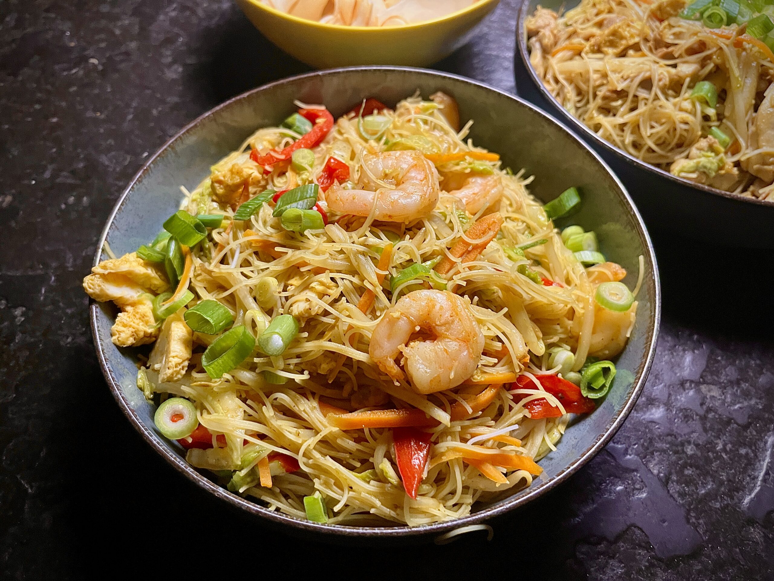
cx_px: 387
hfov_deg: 67.3
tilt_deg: -57.0
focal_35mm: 26
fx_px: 581
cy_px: 290
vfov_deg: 53.1
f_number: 1.6
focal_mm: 5.1
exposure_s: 1/50
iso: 500
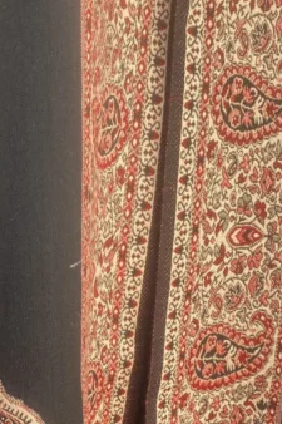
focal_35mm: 64
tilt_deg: -15.3
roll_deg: -1.3
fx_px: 753
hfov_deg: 20.7
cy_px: 368
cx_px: 15
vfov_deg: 30.3
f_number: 1.8
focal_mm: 4.25
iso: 50
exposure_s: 1/121
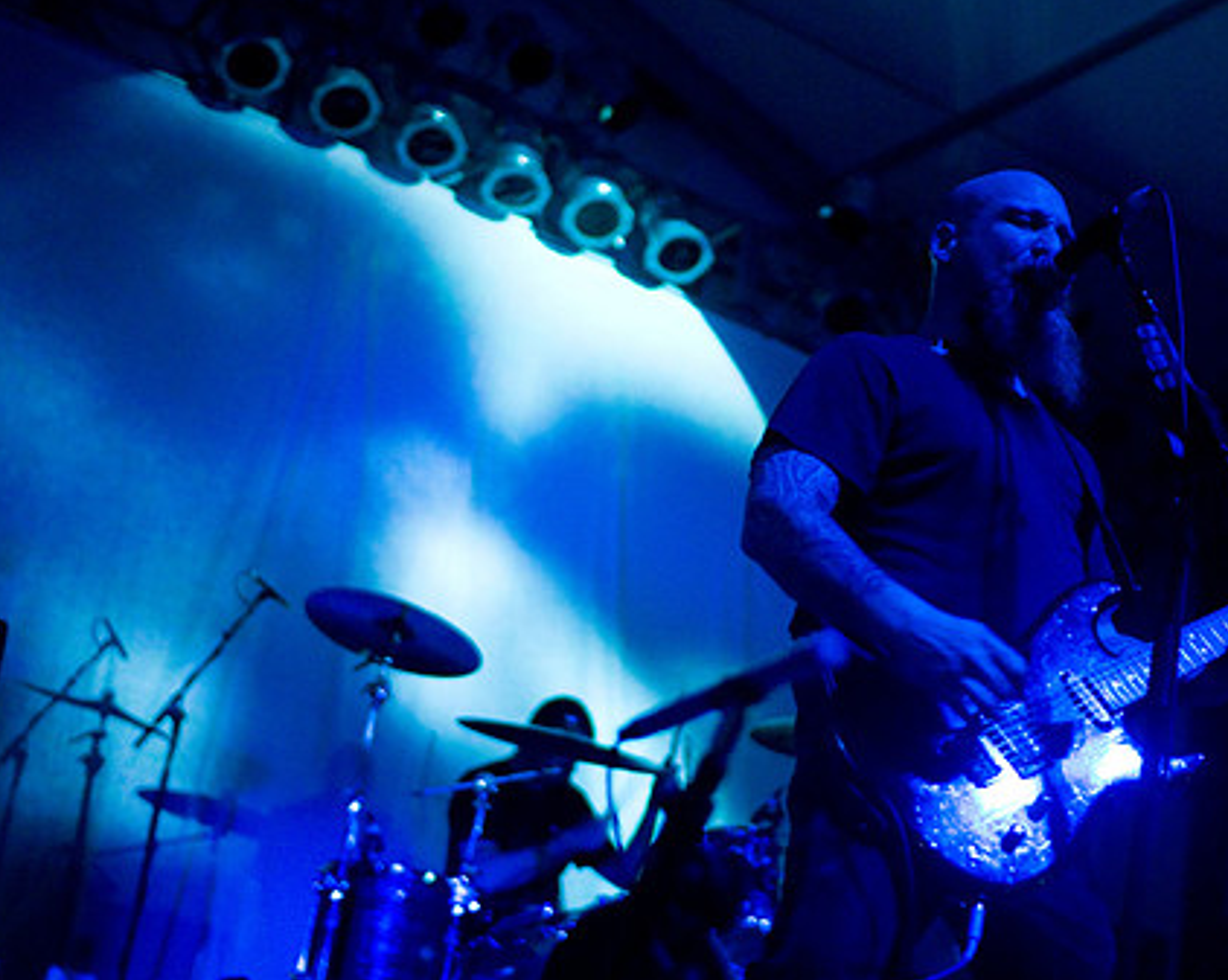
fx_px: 2106
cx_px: 780
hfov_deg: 32.3
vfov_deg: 26.2
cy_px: 499
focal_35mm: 58
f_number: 1.4
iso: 1600
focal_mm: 30
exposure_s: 1/50
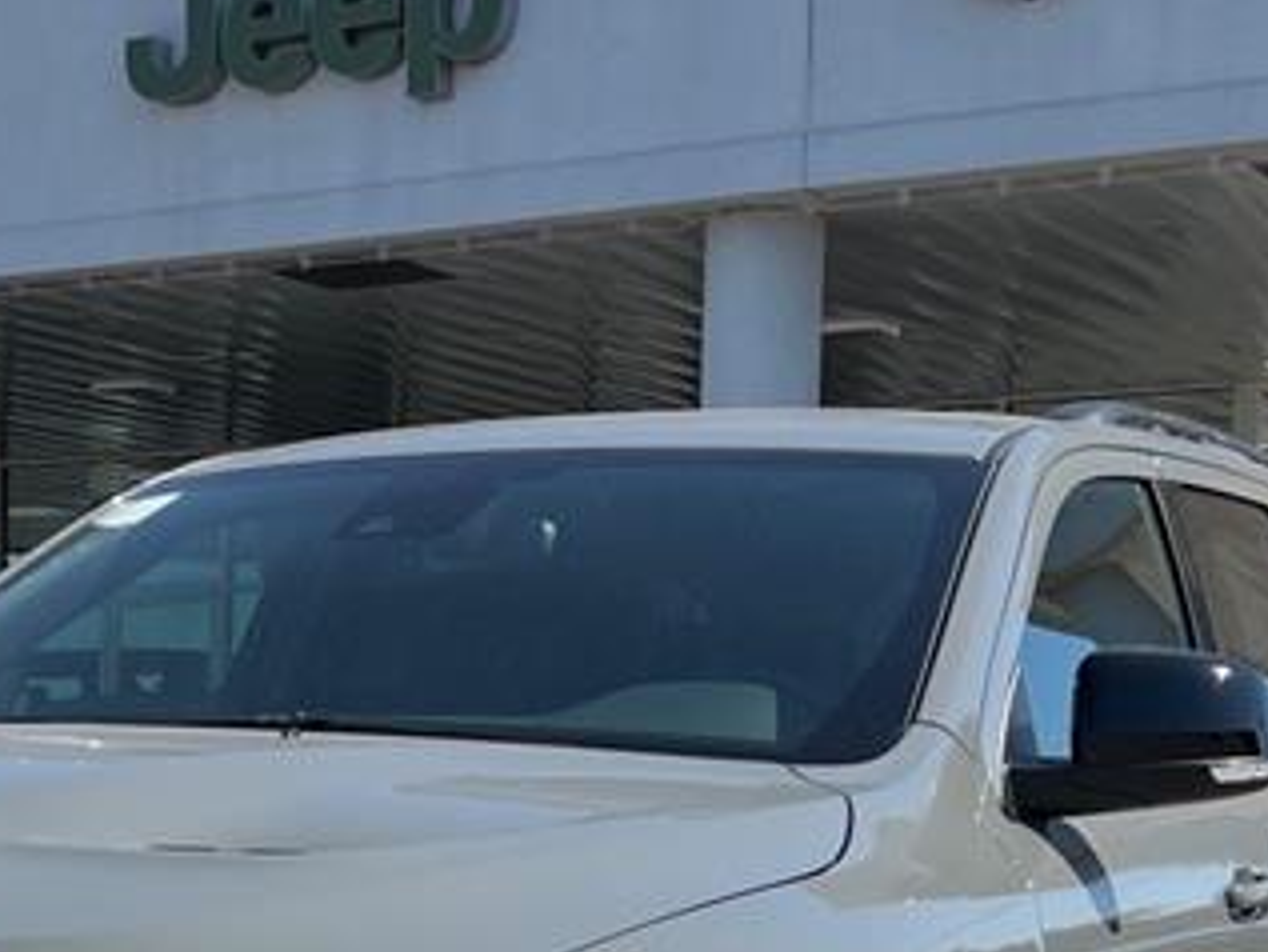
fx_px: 3078
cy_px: 1084
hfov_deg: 23.0
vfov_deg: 16.9
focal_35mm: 84
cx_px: 264
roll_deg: -1.7
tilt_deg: -6.5
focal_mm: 5.7
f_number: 1.5
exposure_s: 1/3460
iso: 50
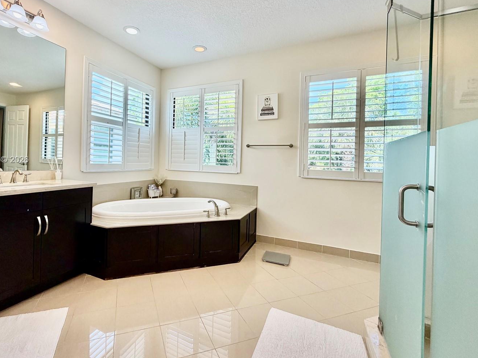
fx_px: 235
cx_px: 206
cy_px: 160
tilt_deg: +0.8
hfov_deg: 90.5
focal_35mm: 17
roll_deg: -1.6
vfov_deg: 74.5
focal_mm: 2.22
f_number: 2.2
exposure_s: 1/120
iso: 100
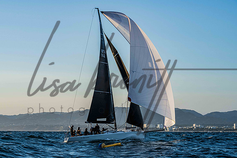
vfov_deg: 13.8
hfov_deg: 20.6
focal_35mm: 99
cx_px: 106
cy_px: 85
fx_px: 652
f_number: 8
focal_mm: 84
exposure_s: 1/1250
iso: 640
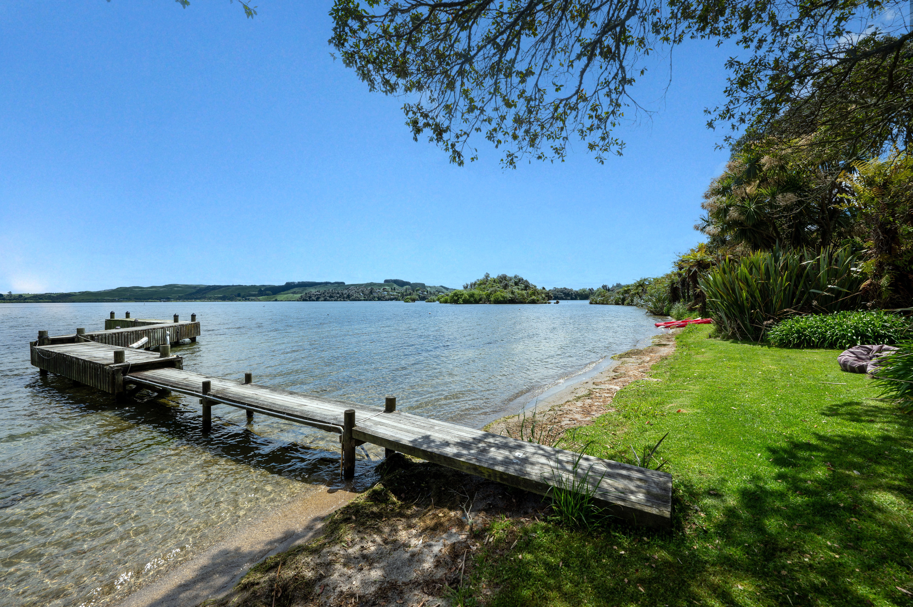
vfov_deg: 81.1
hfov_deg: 104.3
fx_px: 355
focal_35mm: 14
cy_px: 304
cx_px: 456
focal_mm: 14
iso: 100
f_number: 6.3
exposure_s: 1/800
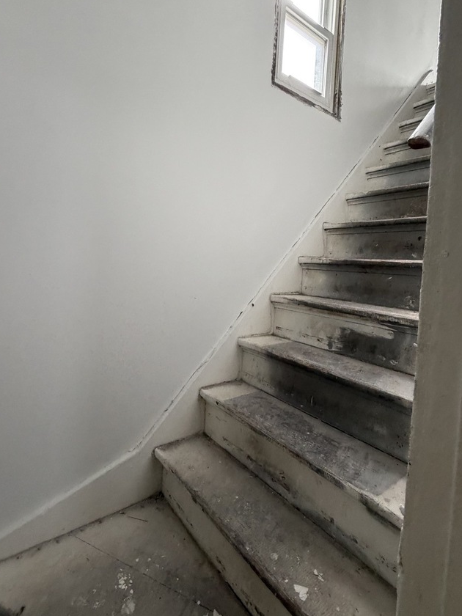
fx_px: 320
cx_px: 216
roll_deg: -2.9
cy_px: 281
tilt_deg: -0.3
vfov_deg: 87.5
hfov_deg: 71.5
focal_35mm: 18
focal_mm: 2.22
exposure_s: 1/68
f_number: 2.2
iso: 320
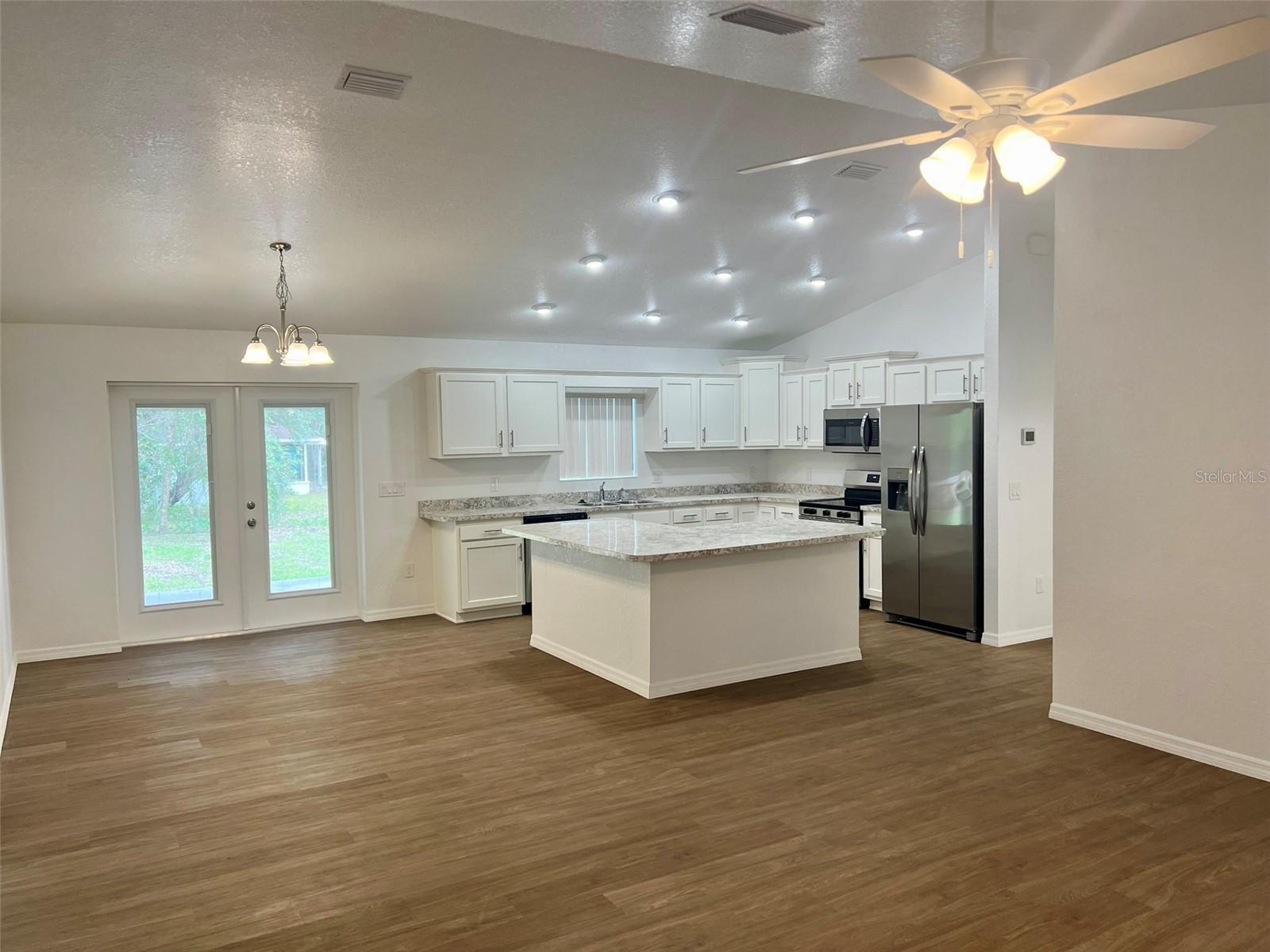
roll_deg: +0.8
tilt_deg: -3.0
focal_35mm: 26
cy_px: 476
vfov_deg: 53.1
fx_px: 954
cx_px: 635
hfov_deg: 67.3
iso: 80
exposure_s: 1/120
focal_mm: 5.7
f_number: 1.5
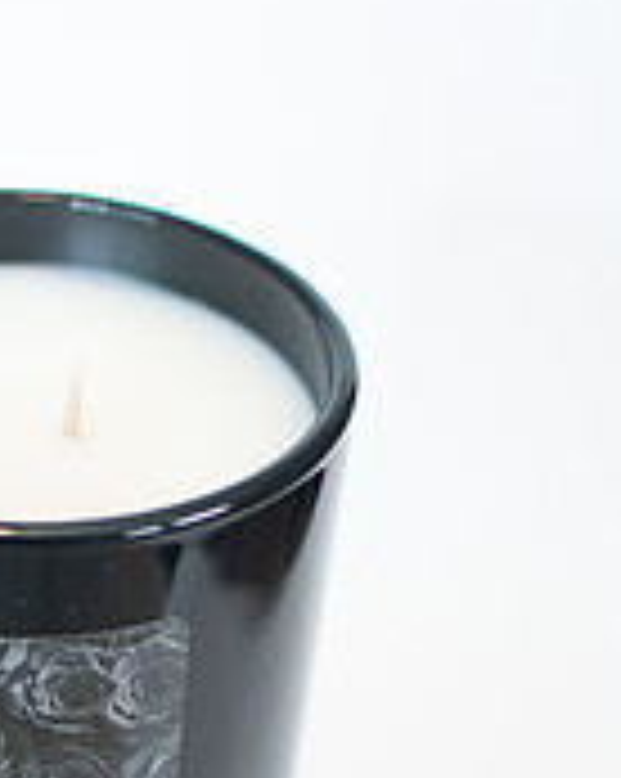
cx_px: -18
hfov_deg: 12.0
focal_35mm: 127
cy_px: 872
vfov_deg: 14.8
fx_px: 2923
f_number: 2.2
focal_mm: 35
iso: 400
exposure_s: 1/100
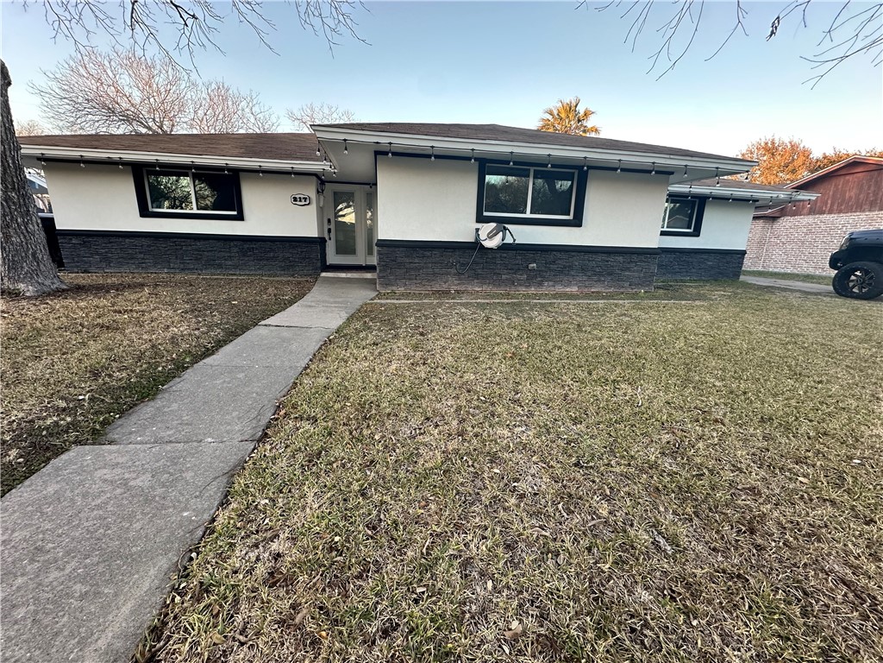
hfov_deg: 102.1
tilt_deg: -13.6
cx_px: 442
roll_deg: -1.8
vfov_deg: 85.7
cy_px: 332
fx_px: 357
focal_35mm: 14
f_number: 2.2
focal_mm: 2.22
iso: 125
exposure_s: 1/99
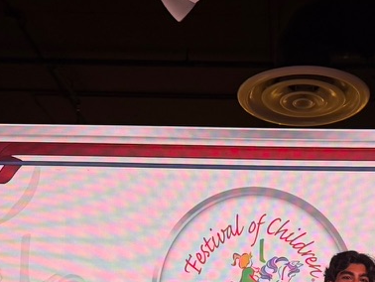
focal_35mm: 65
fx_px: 705
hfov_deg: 29.1
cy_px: 361
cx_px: 305
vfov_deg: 20.7
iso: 160
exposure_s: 1/120
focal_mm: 6.76
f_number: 1.78
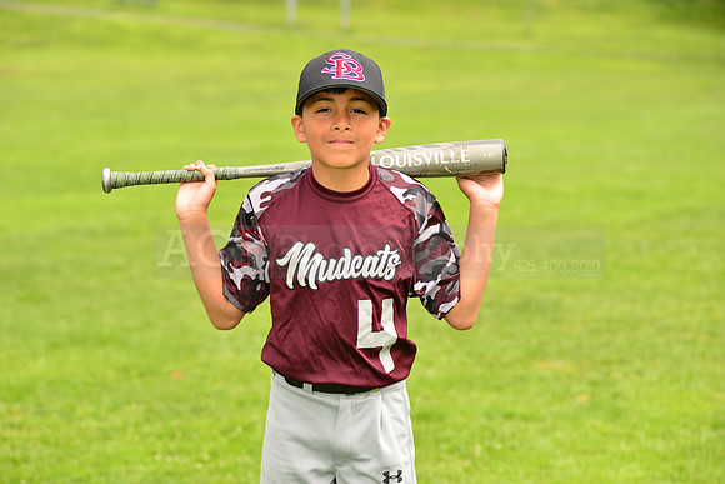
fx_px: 2216
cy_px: 242
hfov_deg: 18.6
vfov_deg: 12.5
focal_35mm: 110
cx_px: 362
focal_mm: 110
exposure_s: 1/250
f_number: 5
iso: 100
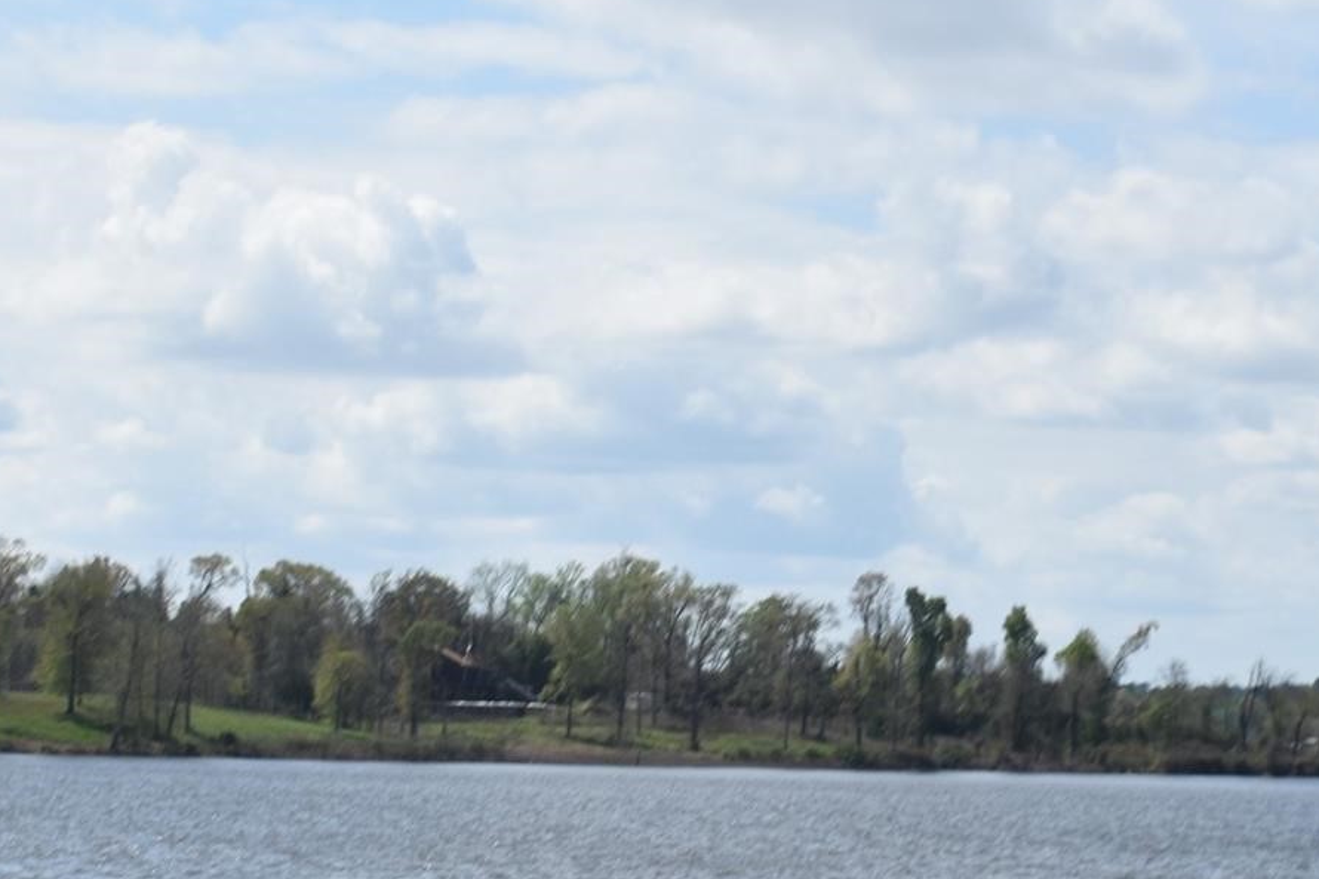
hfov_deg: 14.9
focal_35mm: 138
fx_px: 5055
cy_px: 708
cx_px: 793
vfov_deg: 9.9
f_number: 11
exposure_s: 1/500
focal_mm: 40
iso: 200
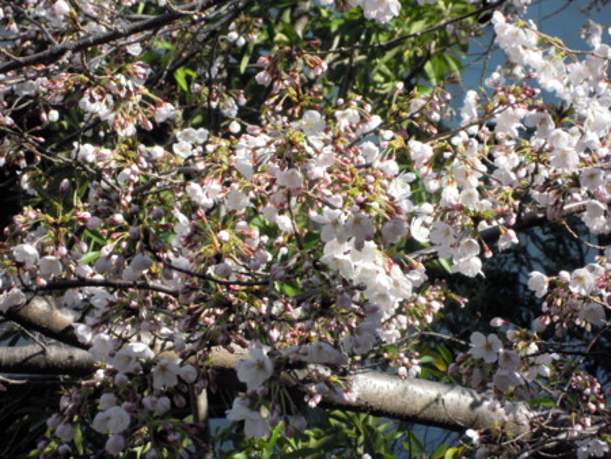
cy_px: 230
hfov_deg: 14.1
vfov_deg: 10.6
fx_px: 2472
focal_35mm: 140
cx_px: 306
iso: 200
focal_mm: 25
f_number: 6.6
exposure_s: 1/250
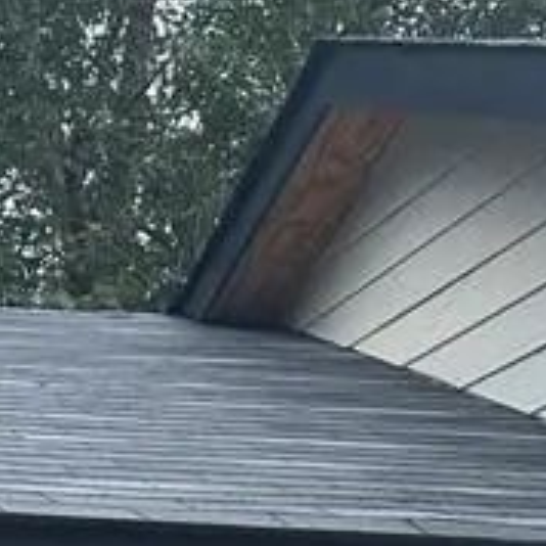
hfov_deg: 12.2
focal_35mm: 132
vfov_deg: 11.9
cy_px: 1077
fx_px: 2356
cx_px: -402
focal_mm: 5.7
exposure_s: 1/121
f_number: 1.5
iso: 40
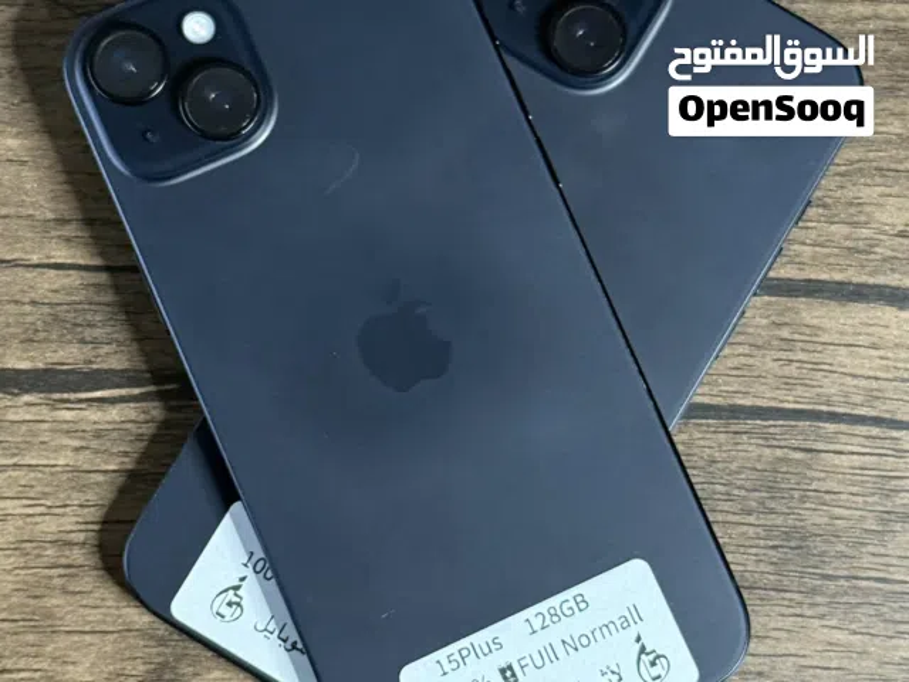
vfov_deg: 30.3
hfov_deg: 39.7
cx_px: 454
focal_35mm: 48
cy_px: 341
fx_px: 1260
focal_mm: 6.76
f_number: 1.78
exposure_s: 1/54
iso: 250
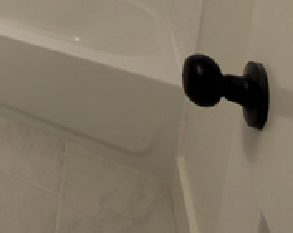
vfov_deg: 23.9
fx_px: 398
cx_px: -207
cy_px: -137
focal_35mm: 46
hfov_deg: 24.0
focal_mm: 2.2
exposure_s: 1/60
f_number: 2.2
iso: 80
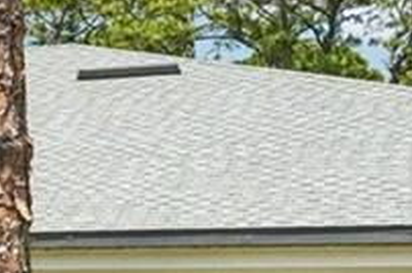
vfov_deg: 10.3
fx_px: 1496
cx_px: -851
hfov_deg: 10.5
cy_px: 318
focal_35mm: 131
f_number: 8
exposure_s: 1/1250
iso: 400
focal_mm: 16.5
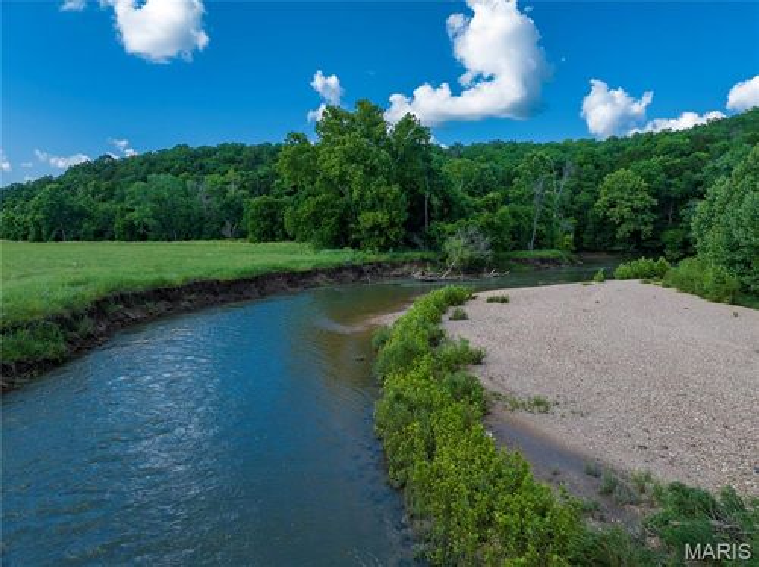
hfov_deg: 71.6
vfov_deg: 56.7
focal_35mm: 24
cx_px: 380
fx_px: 526
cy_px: 284
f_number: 2.8
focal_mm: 12.29
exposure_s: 1/1600
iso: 260
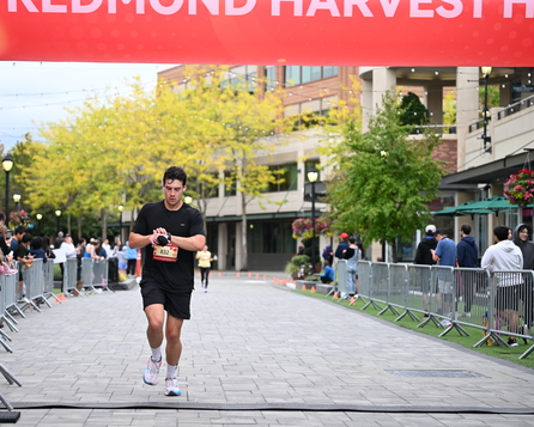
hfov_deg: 23.5
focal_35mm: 81
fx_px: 1280
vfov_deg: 19.0
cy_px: 212
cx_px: 211
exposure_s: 1/2000
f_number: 2.8
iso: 640
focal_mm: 70
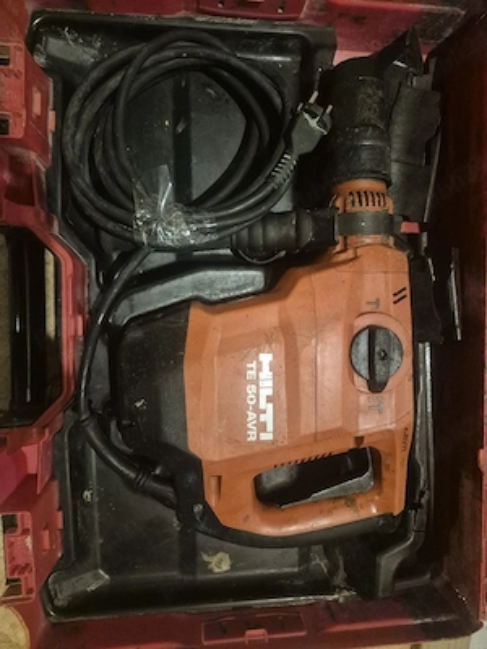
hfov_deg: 58.9
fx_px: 431
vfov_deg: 73.9
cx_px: 244
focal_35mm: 23
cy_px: 324
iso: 1600
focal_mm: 5.4
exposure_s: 1/50
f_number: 1.8
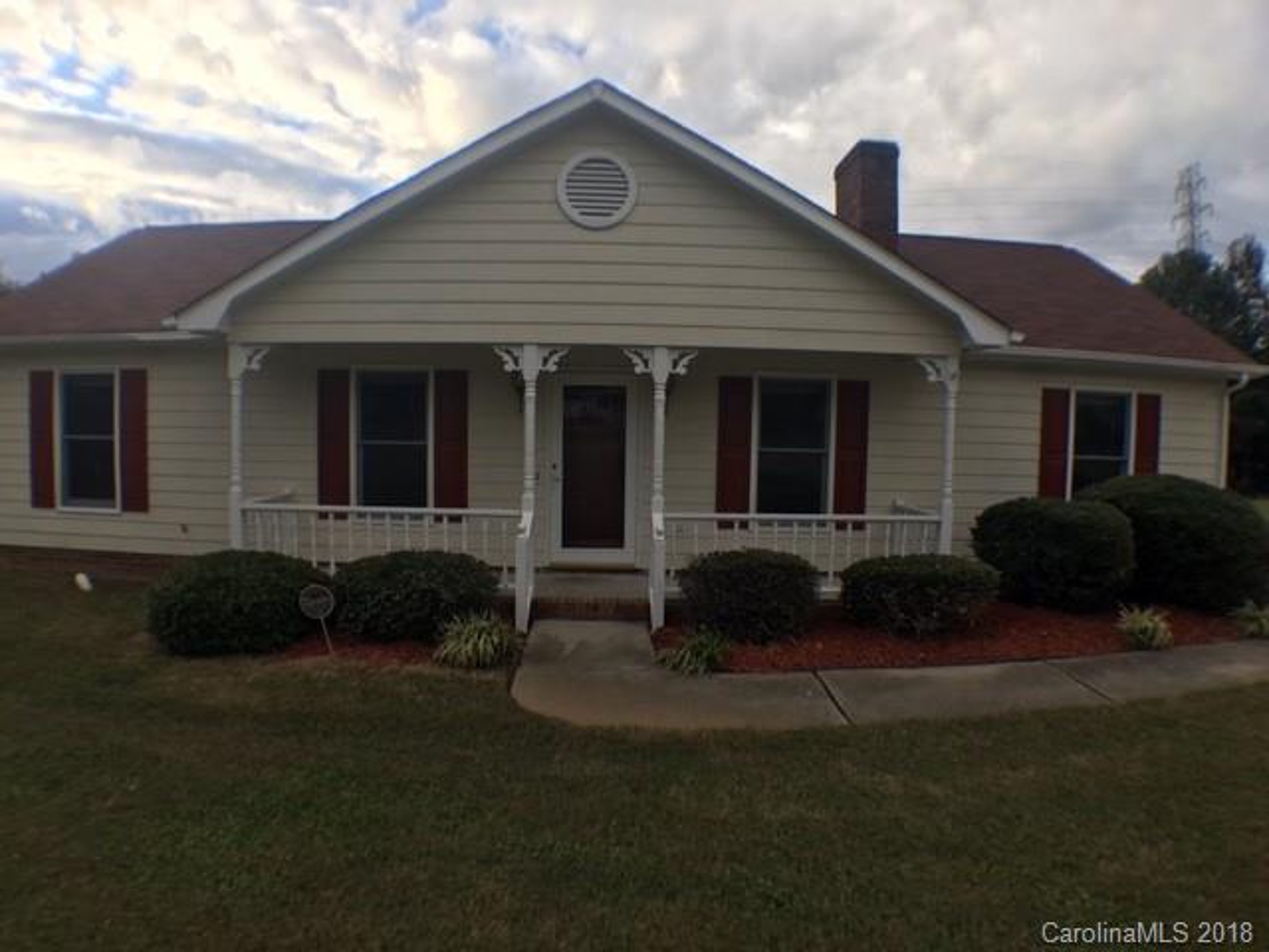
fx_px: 1063
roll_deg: -0.7
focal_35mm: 29
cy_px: 476
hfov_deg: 61.7
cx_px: 634
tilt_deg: -3.4
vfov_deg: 48.2
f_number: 2.2
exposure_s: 1/635
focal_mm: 4.15
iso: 25
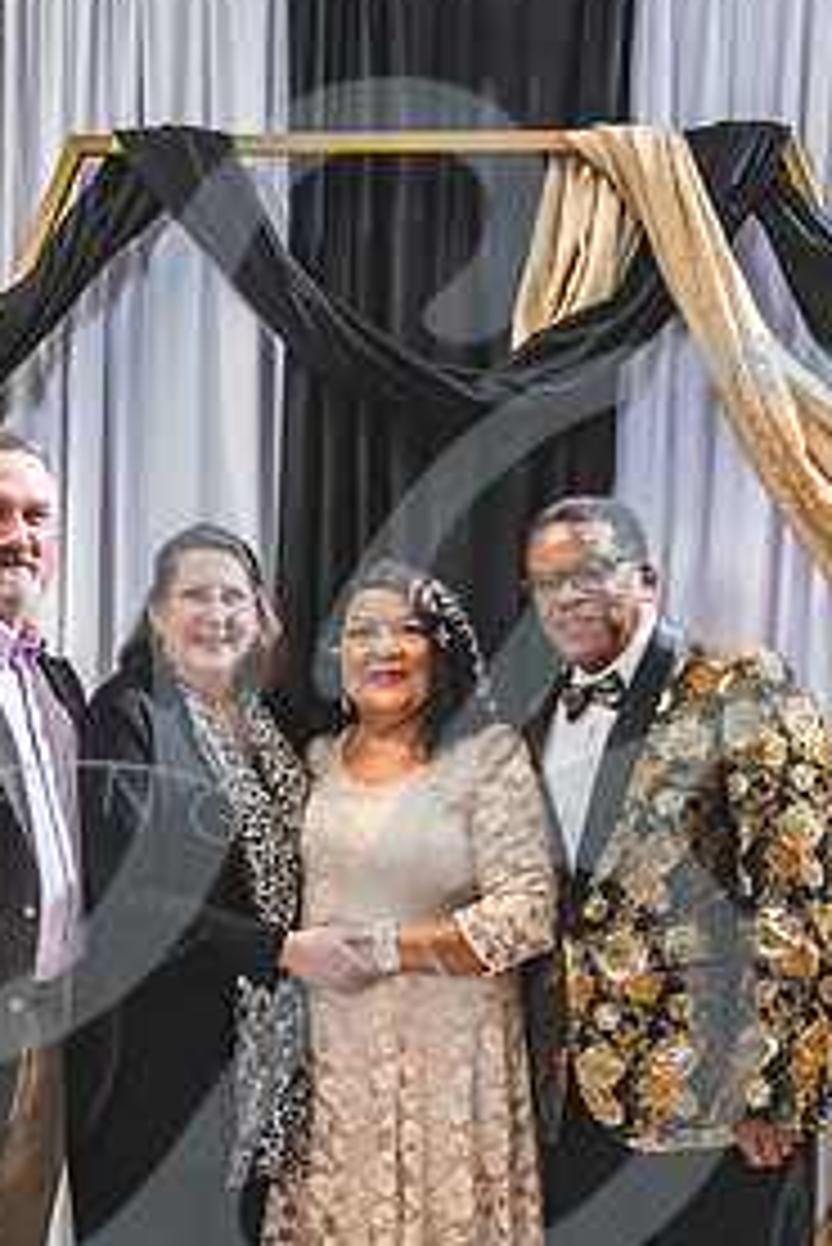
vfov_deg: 37.7
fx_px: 1800
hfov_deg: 25.9
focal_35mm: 52
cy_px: 837
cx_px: 283
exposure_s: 1/250
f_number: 2.8
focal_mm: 32
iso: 1600
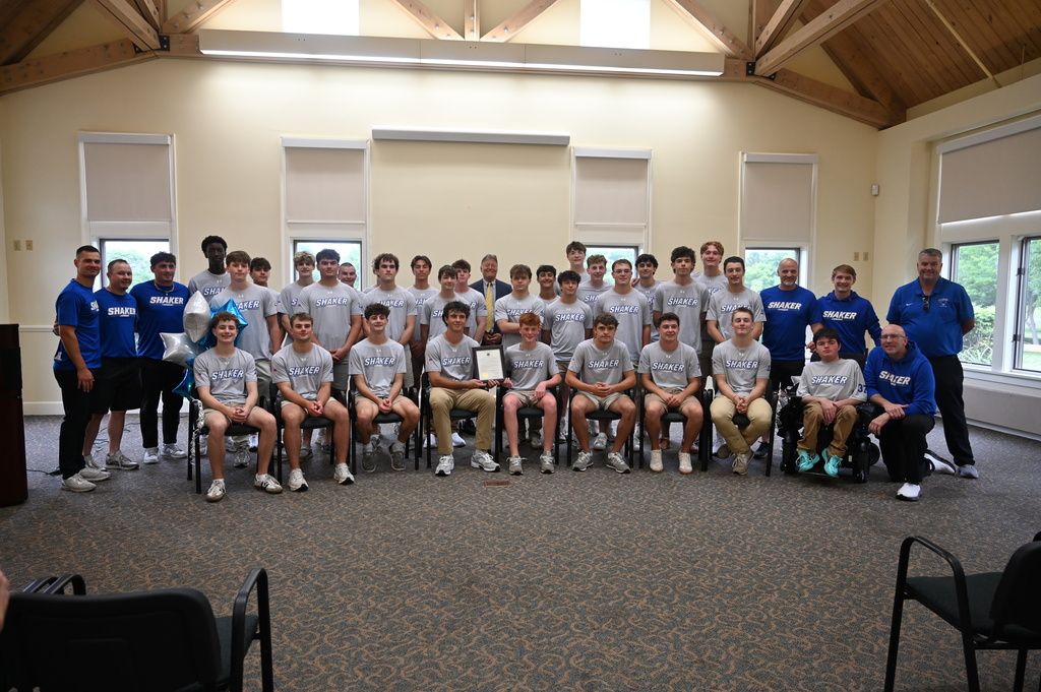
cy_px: 346
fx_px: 693
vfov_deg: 53.1
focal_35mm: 24
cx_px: 520
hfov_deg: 73.8
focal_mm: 24
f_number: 4
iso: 1100
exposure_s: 1/125
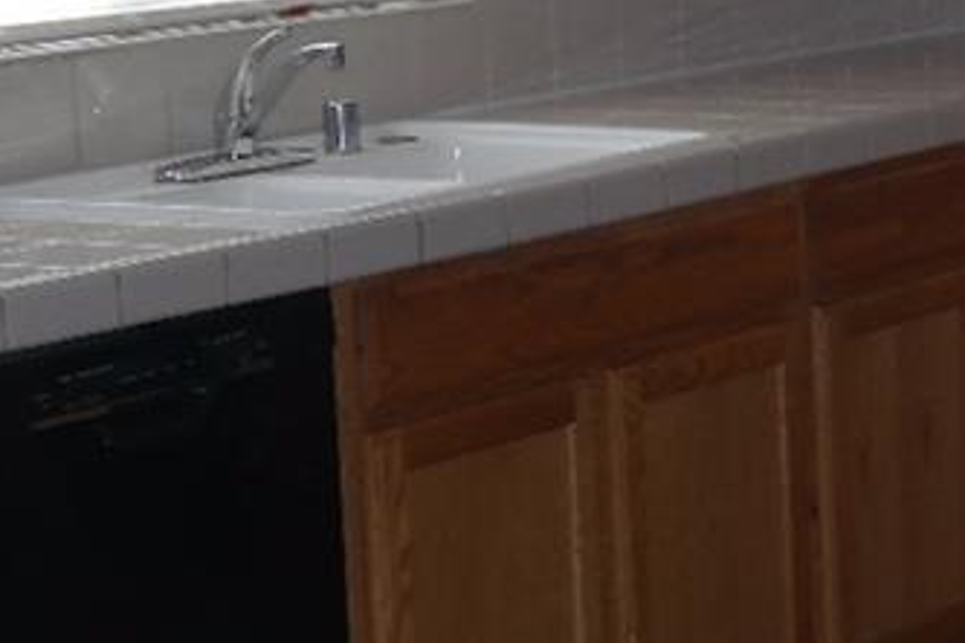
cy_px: 264
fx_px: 3618
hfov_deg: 13.3
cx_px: 1846
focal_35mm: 135
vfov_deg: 10.2
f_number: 3.5
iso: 400
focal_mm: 20
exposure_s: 1/40
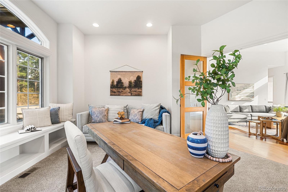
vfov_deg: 73.8
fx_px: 128
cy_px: 96
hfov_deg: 96.7
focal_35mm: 16
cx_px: 144
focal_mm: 16
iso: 200
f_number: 8
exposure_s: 1/1.25
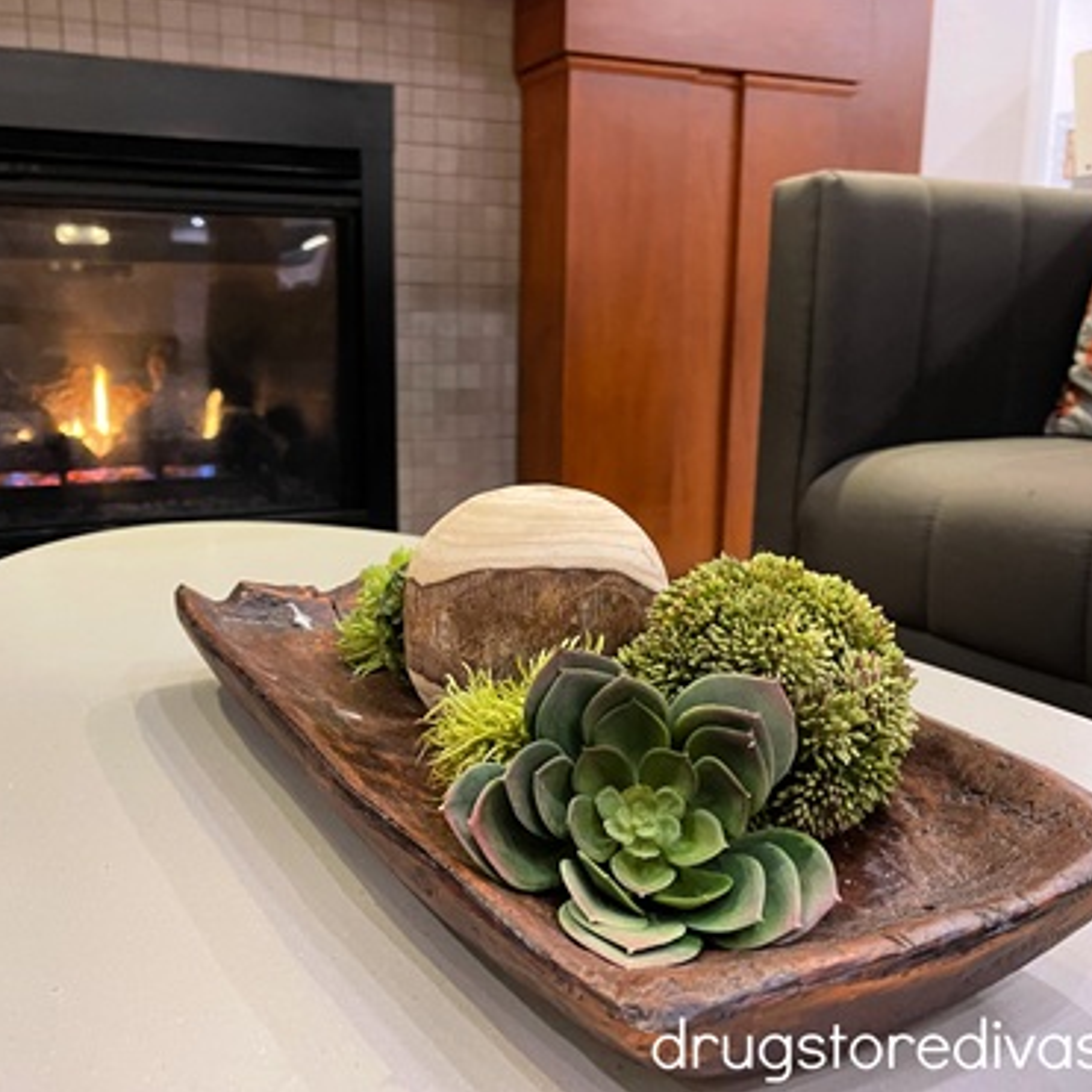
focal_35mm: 31
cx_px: 486
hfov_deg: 52.4
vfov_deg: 52.5
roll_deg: -1.1
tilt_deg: -11.5
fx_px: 1106
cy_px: 543
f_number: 1.6
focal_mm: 5.1
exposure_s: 1/30
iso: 500
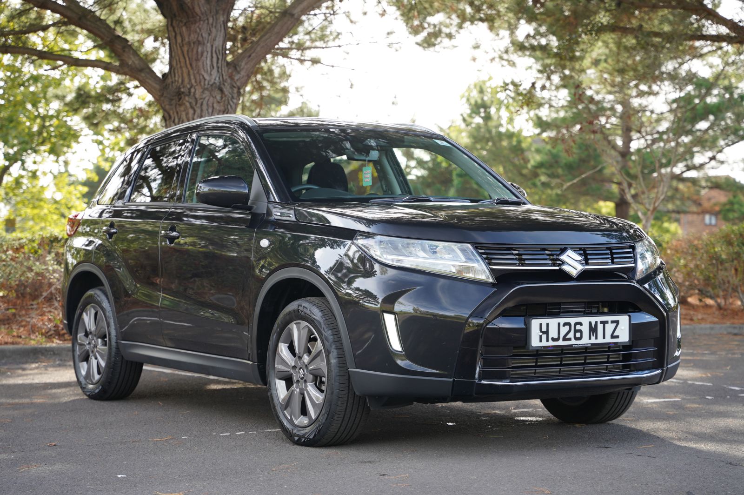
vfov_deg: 19.4
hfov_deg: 28.9
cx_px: 372
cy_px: 248
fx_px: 1445
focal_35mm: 70
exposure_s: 1/80
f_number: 4
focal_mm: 70
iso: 200
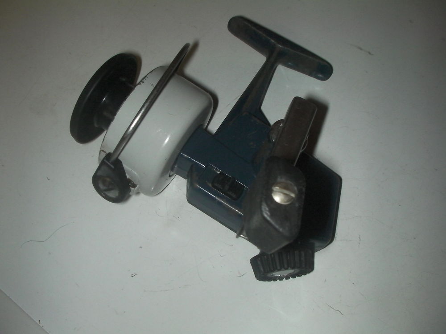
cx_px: 223
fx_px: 490
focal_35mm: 38
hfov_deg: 49.0
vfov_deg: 37.7
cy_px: 167
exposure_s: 1/30
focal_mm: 6.3
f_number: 5.6
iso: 200
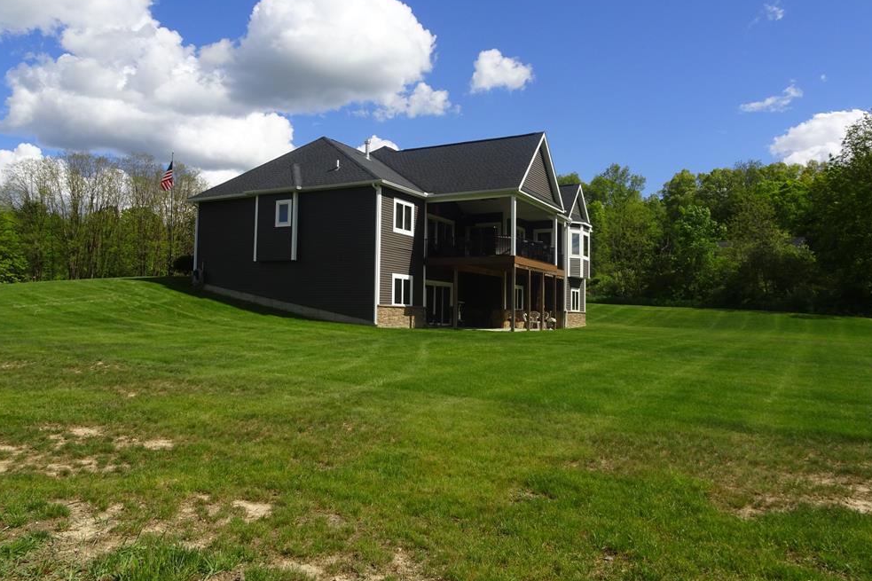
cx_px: 429
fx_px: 630
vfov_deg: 49.5
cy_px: 276
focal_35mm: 26
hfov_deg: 69.4
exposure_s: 1/1250
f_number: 3.5
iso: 80
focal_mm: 4.1
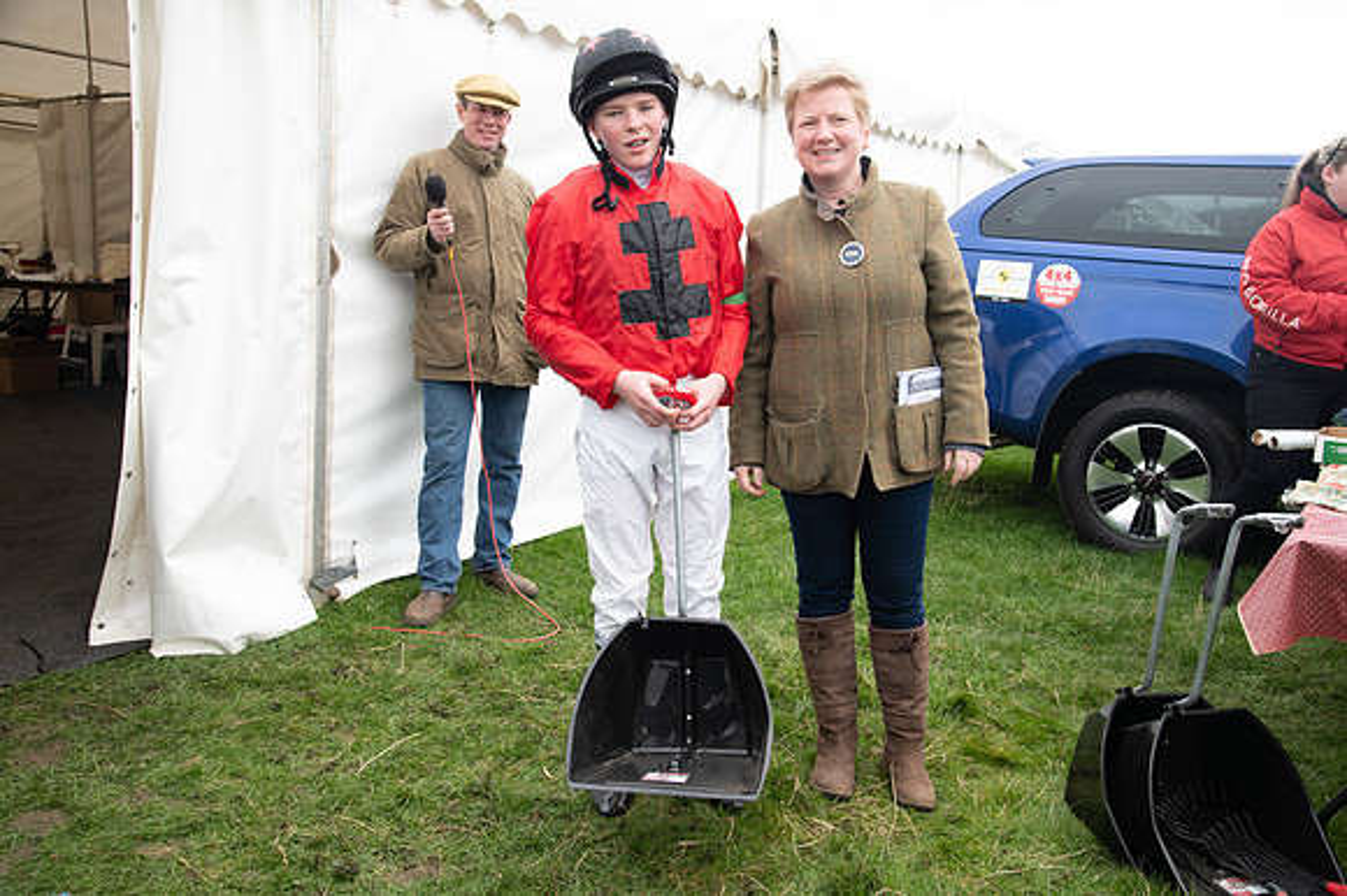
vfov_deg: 41.1
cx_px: 674
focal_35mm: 32
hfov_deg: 58.7
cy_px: 448
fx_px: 1197
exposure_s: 1/125
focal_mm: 32
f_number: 5
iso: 200
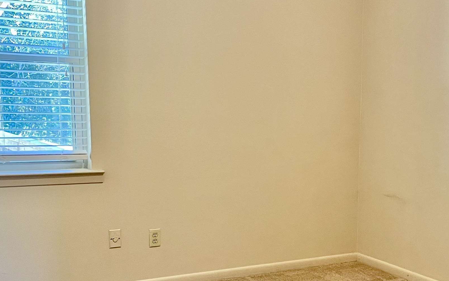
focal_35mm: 53
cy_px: 205
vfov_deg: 24.2
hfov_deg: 37.1
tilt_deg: -8.3
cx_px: 345
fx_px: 649
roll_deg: -0.9
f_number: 1.6
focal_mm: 4.2
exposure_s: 1/60
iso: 250
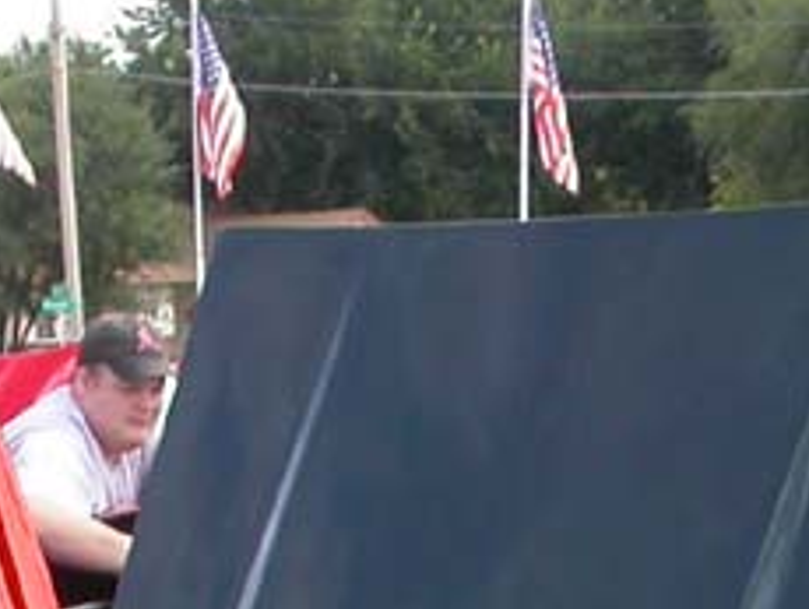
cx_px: 760
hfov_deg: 11.6
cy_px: 1148
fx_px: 3954
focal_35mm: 169
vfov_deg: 8.4
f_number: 5.3
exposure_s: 1/169
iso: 100
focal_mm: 7.85
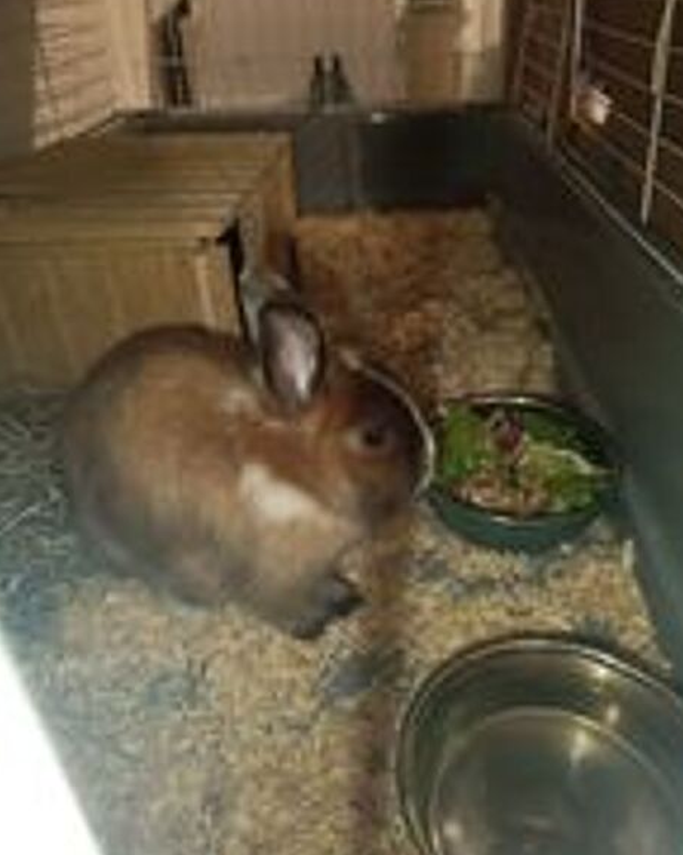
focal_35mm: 26
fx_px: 657
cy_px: 407
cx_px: 348
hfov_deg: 54.9
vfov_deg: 66.0
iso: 1660
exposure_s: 1/25
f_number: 1.65
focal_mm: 6.14
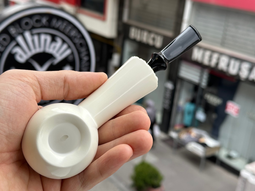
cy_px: 96
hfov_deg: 39.7
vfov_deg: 30.3
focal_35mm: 48
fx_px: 354
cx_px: 128
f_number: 1.78
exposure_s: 1/797
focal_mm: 6.86
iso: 64
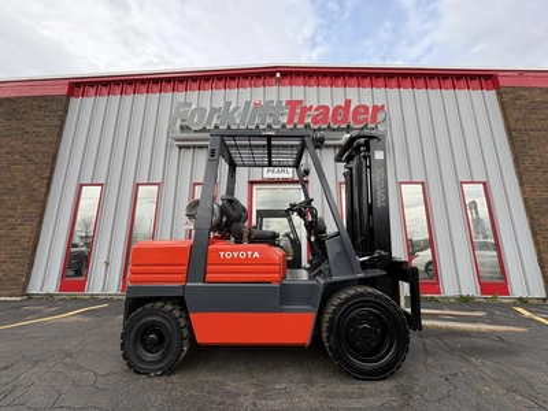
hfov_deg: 102.1
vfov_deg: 85.7
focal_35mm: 14
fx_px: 222
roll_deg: +1.3
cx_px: 274
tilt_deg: +11.2
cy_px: 206
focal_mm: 2.22
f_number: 2.2
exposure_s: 1/191
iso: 40
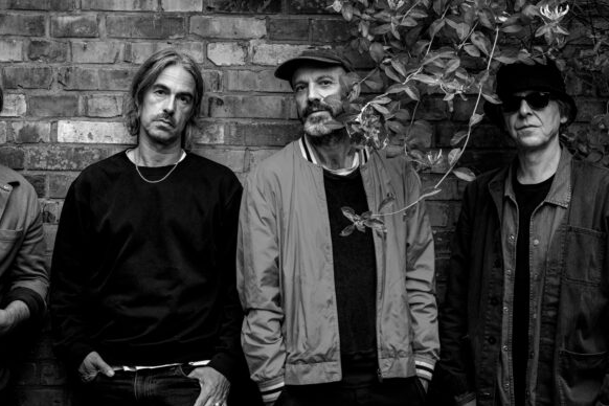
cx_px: 266
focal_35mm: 64
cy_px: 100
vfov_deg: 21.1
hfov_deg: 31.4
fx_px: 1083
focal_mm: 45
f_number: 6.8
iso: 200
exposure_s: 1/125
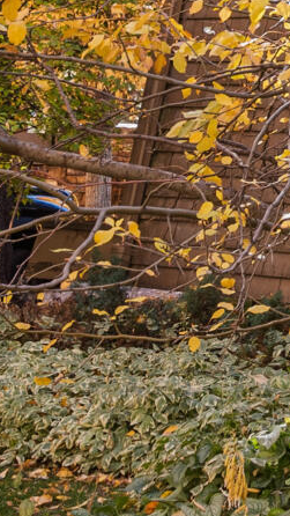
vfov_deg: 14.4
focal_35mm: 141
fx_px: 1927
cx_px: 848
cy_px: -224
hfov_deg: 7.6
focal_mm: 20
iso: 100
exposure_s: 1/8
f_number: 7.1
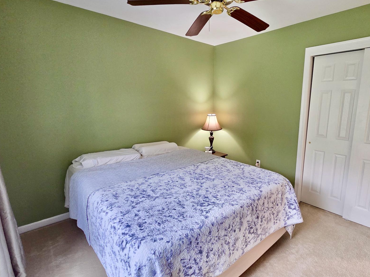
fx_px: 182
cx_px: 224
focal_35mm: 17
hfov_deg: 89.7
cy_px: 137
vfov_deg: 74.7
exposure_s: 1/60
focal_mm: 2.2
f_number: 2.2
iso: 320
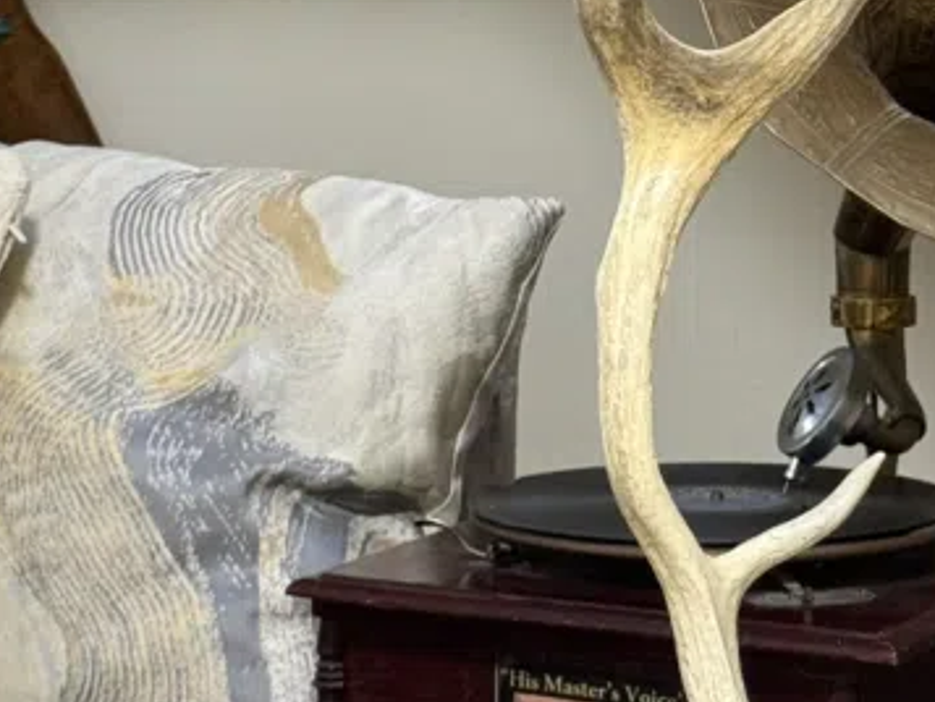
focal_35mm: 86
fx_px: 2324
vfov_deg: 17.2
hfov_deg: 22.7
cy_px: 306
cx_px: 490
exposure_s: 1/33
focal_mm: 6.76
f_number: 1.78
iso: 250
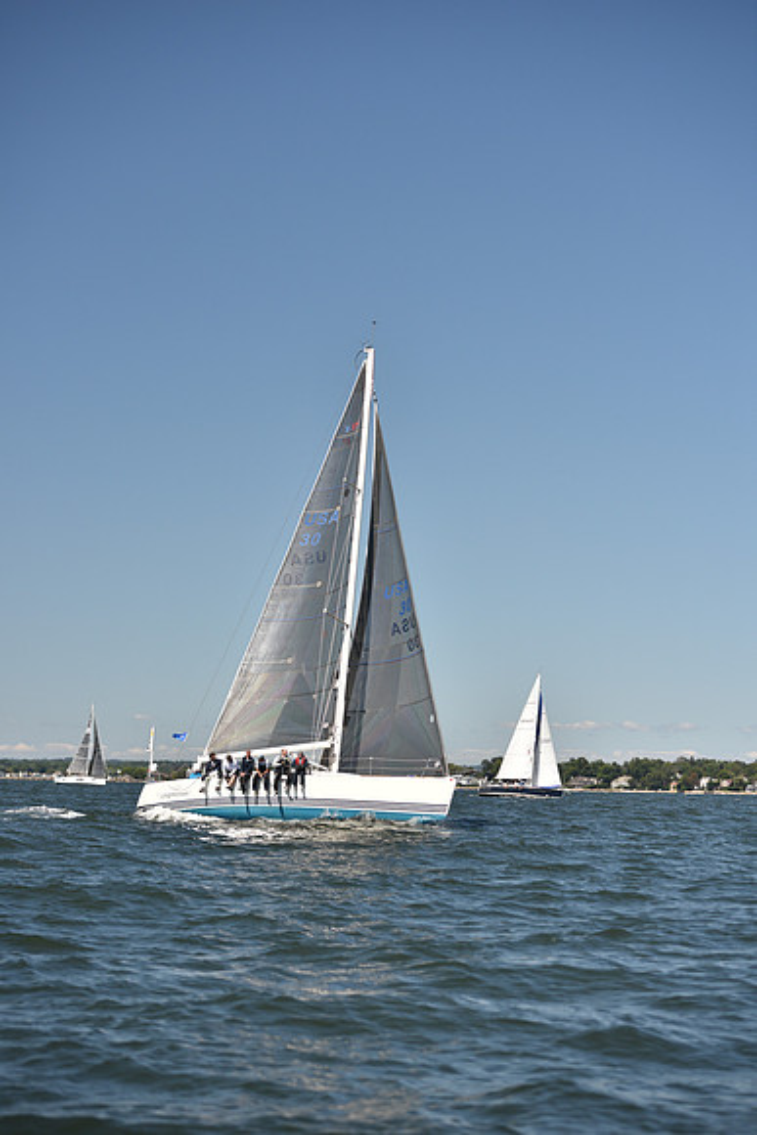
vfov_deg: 28.8
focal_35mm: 70
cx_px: 378
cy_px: 568
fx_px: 2206
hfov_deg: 19.5
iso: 250
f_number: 3.5
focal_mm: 70
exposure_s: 1/1250
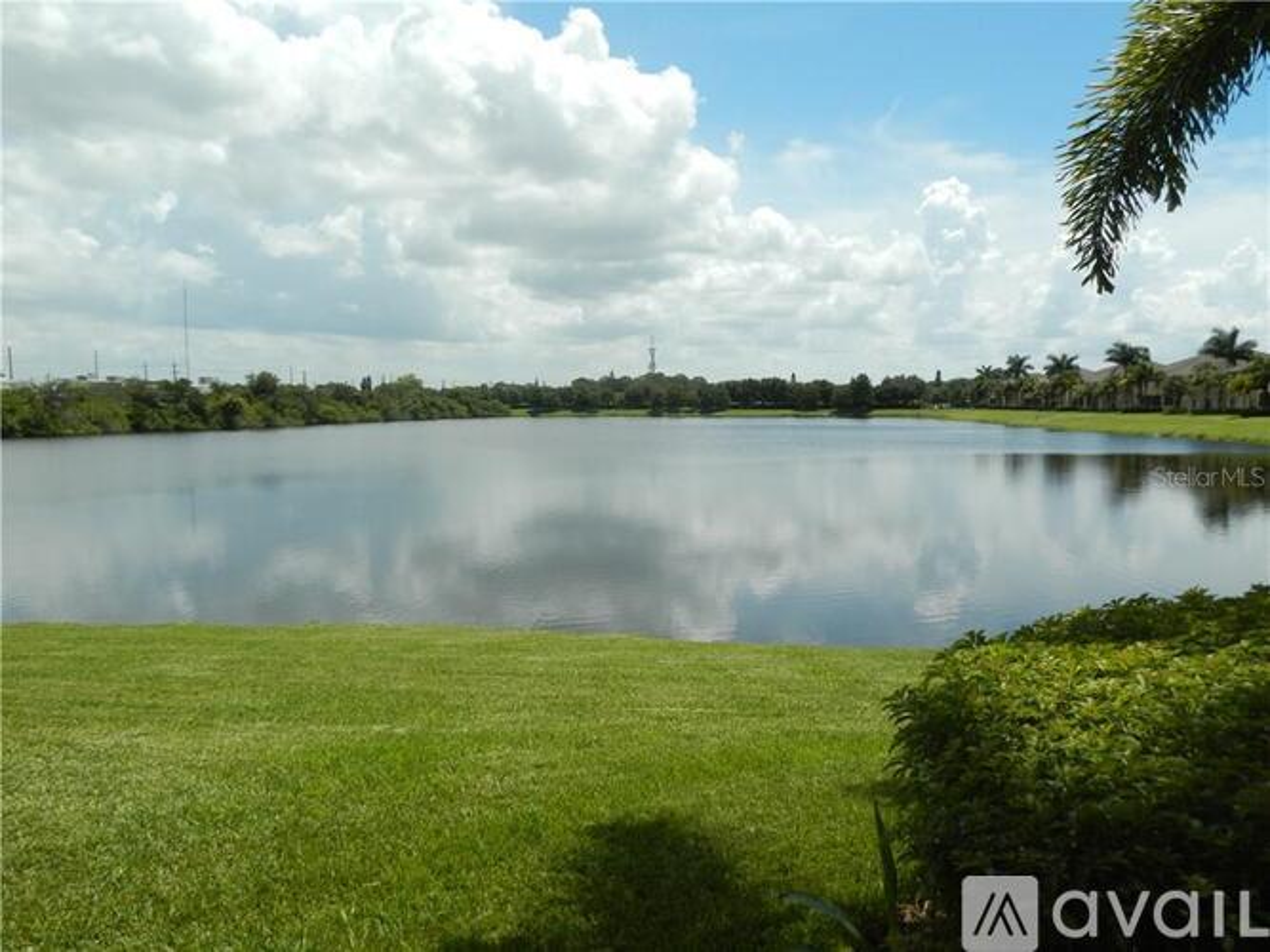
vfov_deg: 54.9
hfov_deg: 69.4
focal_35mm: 25
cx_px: 635
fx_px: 917
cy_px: 476
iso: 125
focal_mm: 4.5
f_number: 3.2
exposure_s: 1/2000
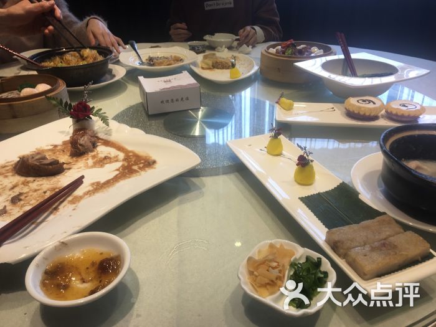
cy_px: 164
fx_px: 365
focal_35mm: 29
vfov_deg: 48.2
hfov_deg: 61.7
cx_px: 218
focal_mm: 4.15
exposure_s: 1/50
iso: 25
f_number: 2.2
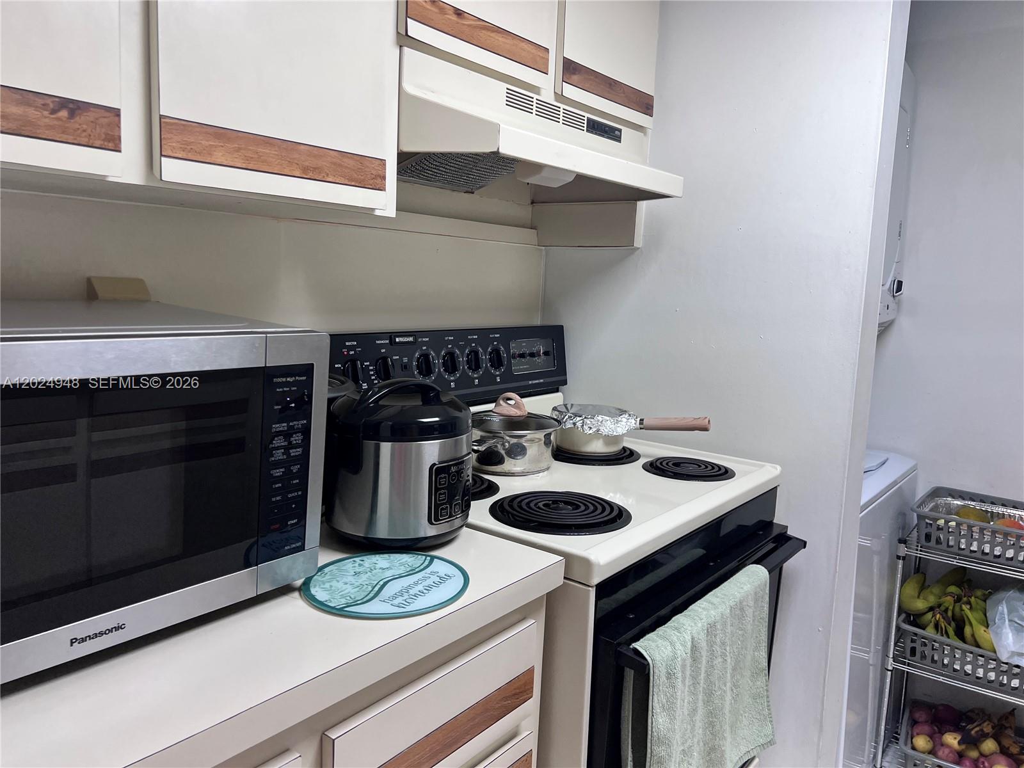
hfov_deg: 67.3
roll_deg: -2.0
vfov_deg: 53.1
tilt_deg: -7.8
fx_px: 769
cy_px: 384
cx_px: 512
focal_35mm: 26
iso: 80
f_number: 1.5
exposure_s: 1/120
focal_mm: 5.7
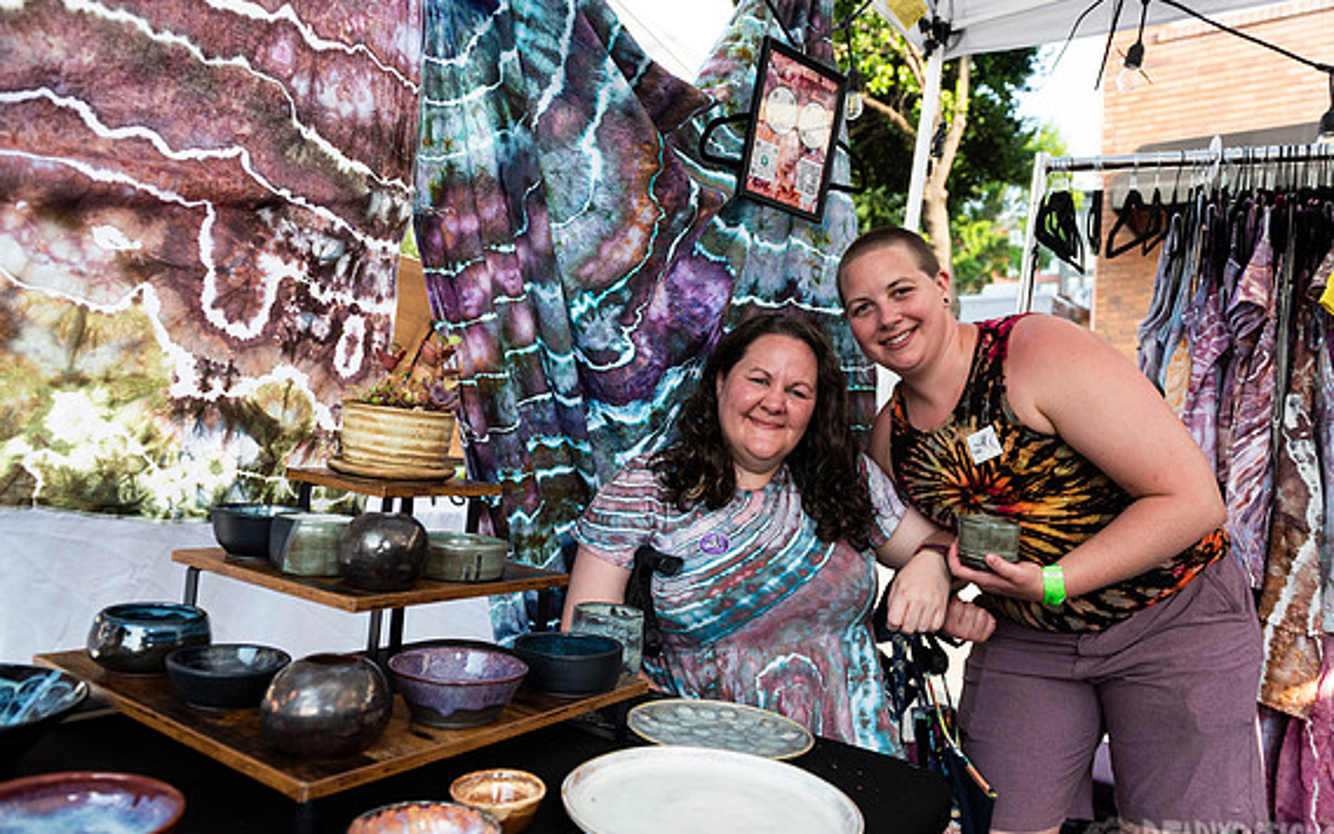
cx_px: 676
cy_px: 448
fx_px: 909
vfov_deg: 49.2
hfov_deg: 72.5
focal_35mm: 25
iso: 400
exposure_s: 1/500
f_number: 4
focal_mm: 24
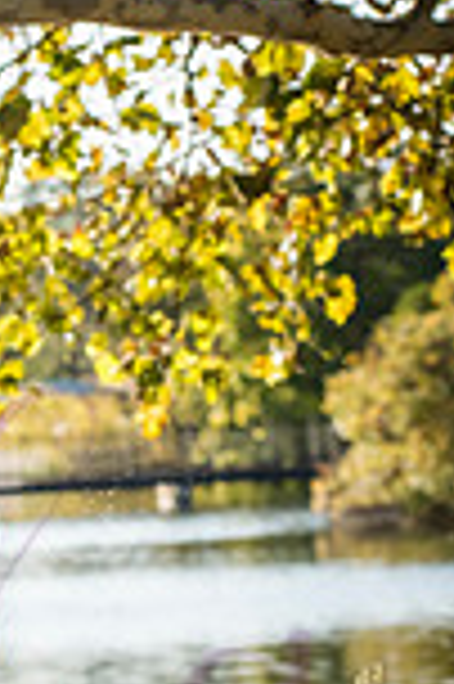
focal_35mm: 237
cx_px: -166
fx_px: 4493
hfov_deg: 5.7
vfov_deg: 8.7
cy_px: 454
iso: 400
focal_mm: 80
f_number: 6.3
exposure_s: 1/640
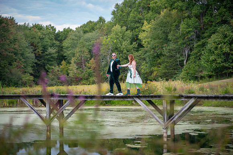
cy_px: 78
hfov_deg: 20.1
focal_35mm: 102
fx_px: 659
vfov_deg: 13.4
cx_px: 116
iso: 50
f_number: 3.2
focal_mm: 100
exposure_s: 1/125
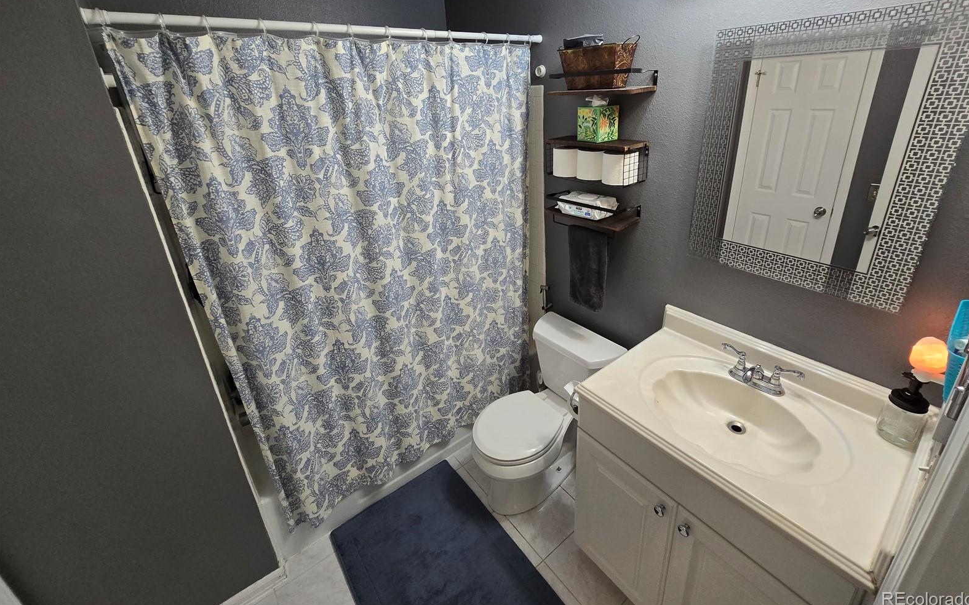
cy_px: 243
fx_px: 370
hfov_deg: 105.3
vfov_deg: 77.7
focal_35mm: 14
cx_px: 489
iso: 200
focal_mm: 2.2
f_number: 2.2
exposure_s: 1/60
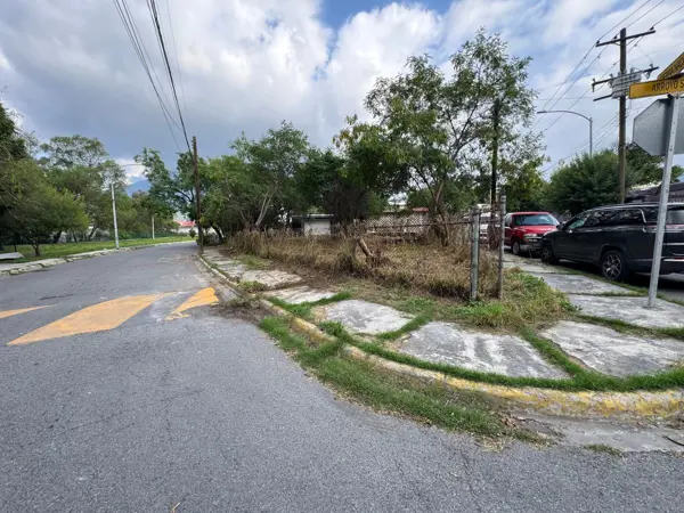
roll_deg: +1.7
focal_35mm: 14
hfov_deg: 102.1
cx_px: 342
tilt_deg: -5.7
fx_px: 277
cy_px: 256
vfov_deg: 85.7
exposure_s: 1/324
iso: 40
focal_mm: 2.22
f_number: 2.2
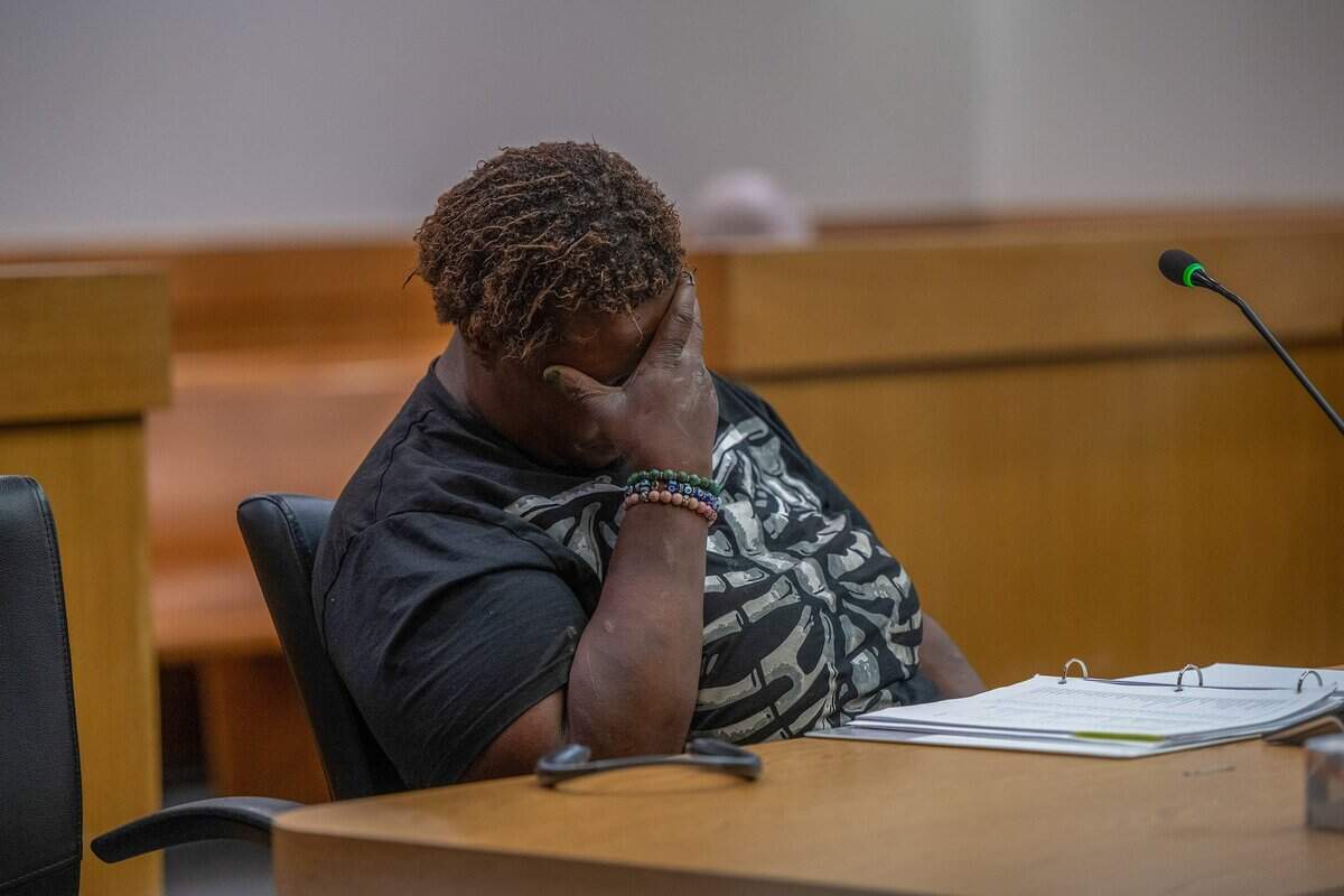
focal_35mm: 125
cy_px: 448
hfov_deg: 16.4
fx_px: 4666
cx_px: 672
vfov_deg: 11.0
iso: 2000
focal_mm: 125
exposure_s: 1/250
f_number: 2.8
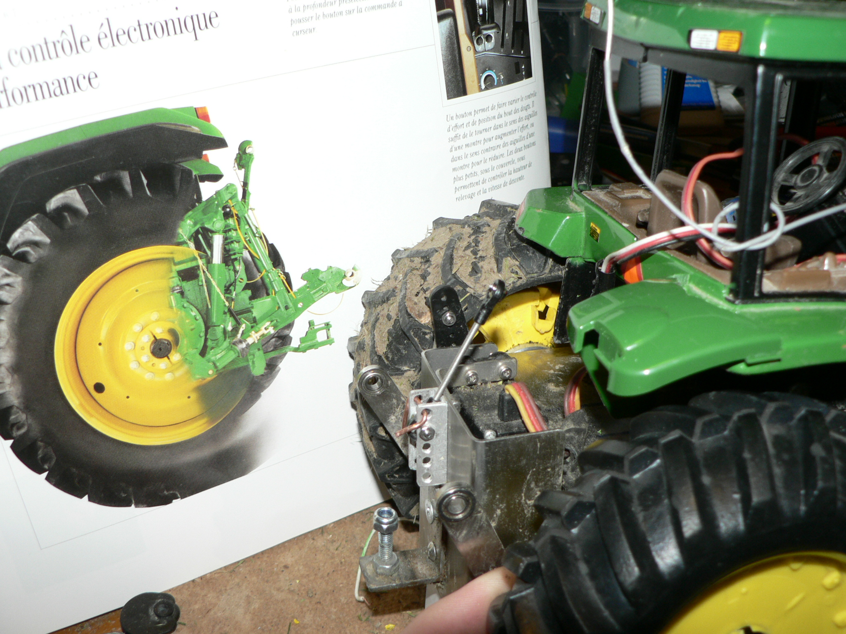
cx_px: 423
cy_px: 317
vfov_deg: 39.7
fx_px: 880
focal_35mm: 36
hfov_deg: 51.4
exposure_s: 1/125
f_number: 2.8
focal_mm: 6
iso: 100
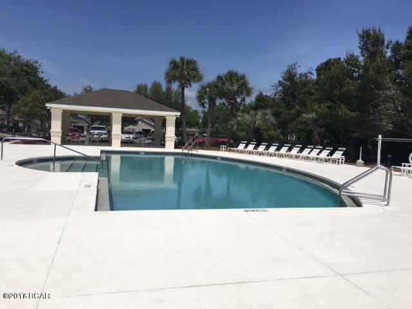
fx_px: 345
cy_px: 154
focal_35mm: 29
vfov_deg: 48.2
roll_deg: -2.1
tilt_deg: -2.1
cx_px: 206
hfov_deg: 61.7
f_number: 2.2
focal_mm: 4.15
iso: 25
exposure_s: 1/3497
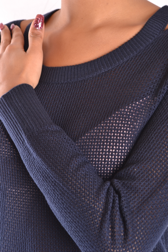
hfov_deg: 16.6
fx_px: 577
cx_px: 84
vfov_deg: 24.6
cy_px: 126
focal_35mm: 82
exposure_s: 1/20
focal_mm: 55
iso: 100
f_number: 8
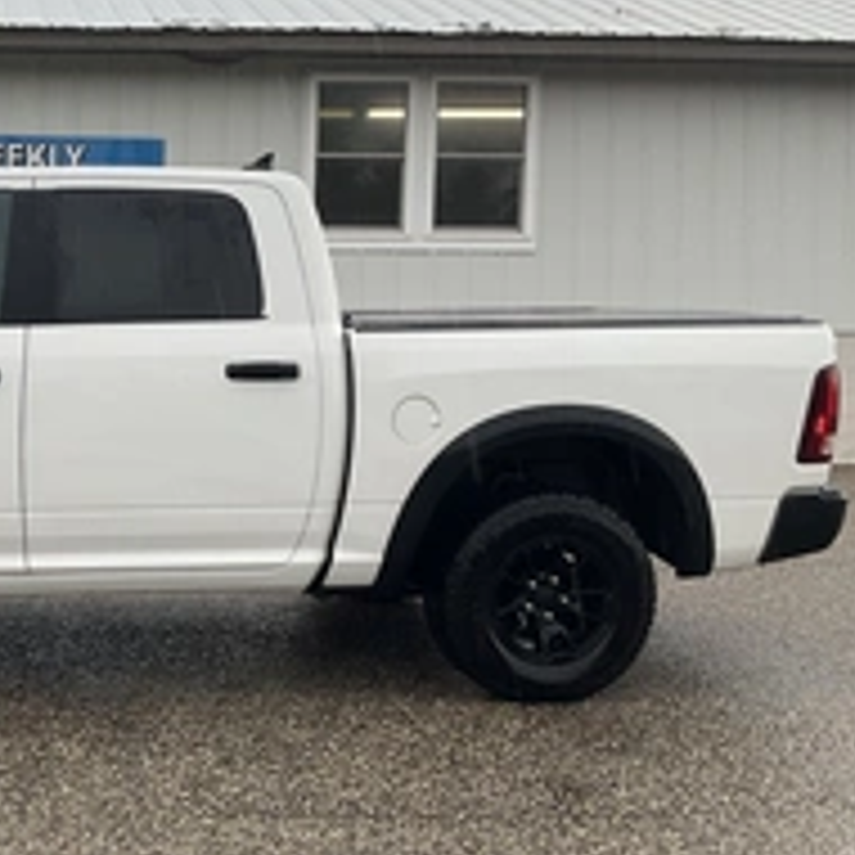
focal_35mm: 54
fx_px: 1509
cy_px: 432
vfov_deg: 31.6
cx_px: 45
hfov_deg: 29.9
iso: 16
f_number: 1.8
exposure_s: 1/137
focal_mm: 3
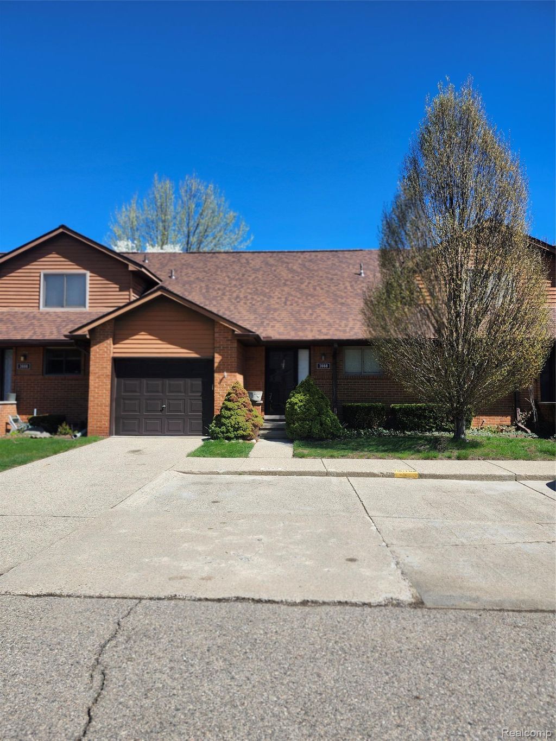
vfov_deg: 73.9
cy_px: 370
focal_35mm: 23
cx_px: 278
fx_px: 492
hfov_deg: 58.9
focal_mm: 5.54
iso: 25
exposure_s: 1/1465
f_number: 1.8
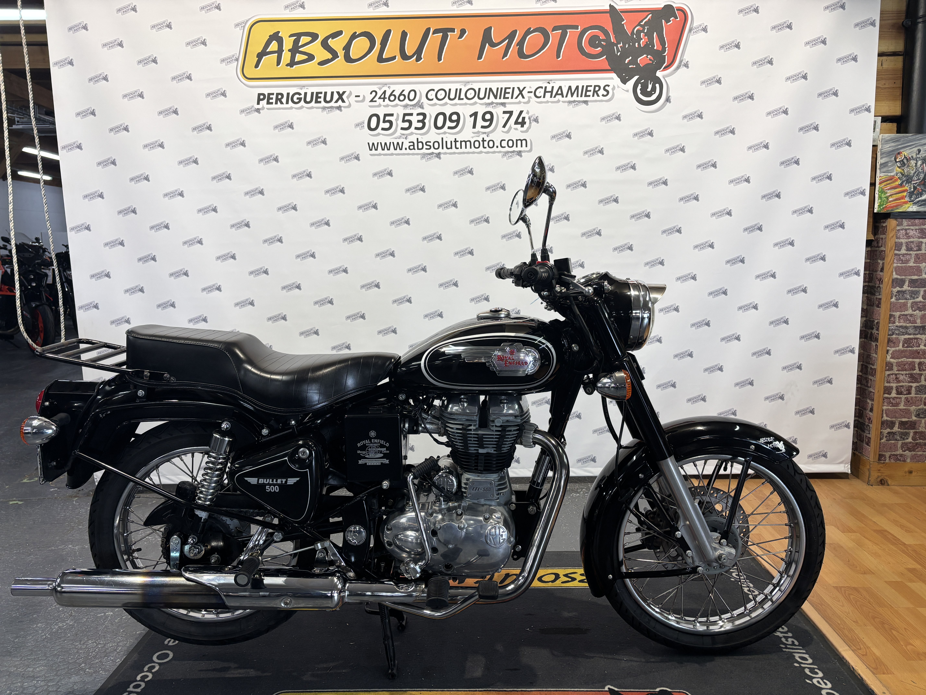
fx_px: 696
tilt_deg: -8.8
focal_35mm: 26
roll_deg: +0.9
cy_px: 348
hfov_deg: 67.3
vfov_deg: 53.1
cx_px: 463
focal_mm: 5.96
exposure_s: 1/100
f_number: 1.6
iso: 100
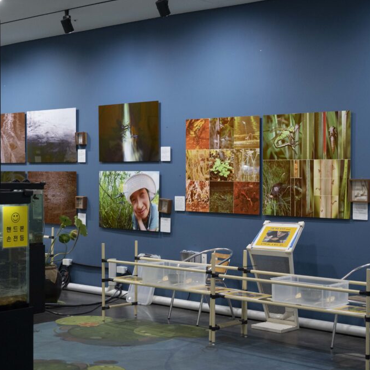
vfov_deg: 28.2
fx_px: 738
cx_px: 200
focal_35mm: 61
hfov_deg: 28.1
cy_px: 187
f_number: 5.6
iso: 4000
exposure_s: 1/160
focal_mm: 47
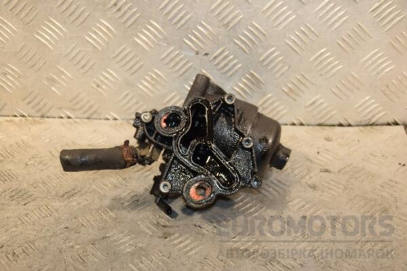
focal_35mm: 57
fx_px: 644
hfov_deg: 35.1
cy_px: 136
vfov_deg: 23.8
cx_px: 204
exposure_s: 1/160
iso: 800
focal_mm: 38
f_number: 5
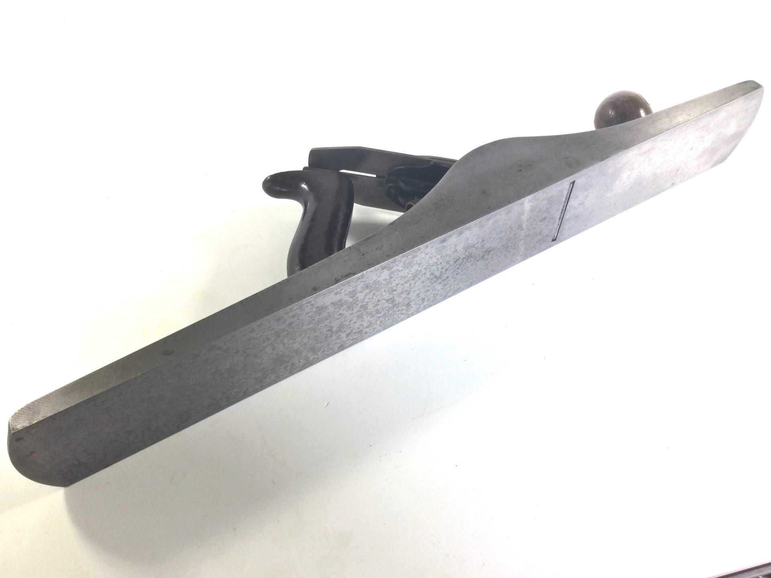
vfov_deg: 45.4
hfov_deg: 58.4
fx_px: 690
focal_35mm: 31
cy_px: 289
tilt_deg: -55.5
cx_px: 386
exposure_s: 1/109
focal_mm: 3.3
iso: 25
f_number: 2.4
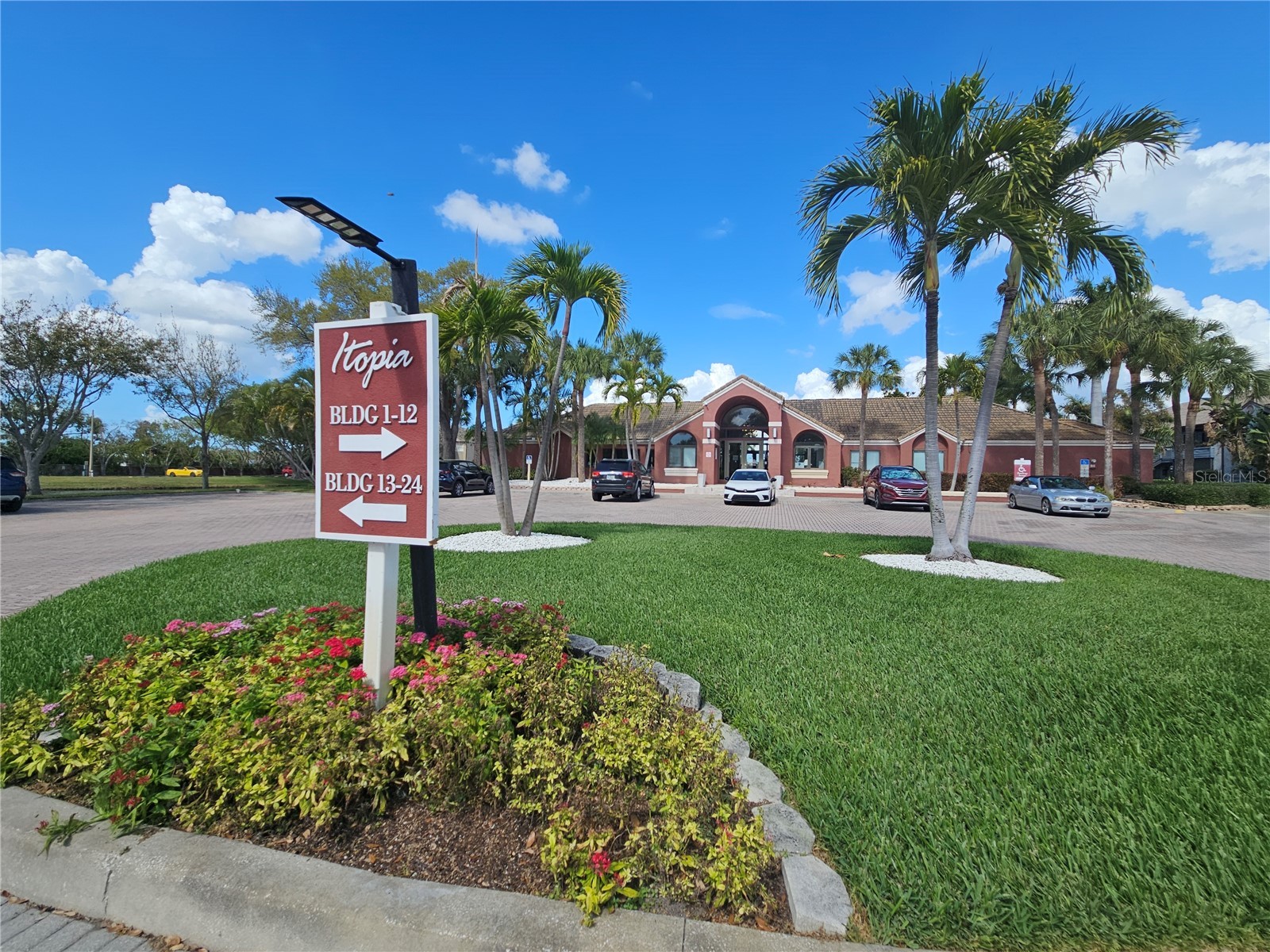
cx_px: 635
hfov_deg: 106.2
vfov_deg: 89.9
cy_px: 476
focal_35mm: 13
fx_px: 477
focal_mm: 2.2
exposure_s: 1/2436
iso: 50
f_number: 2.2
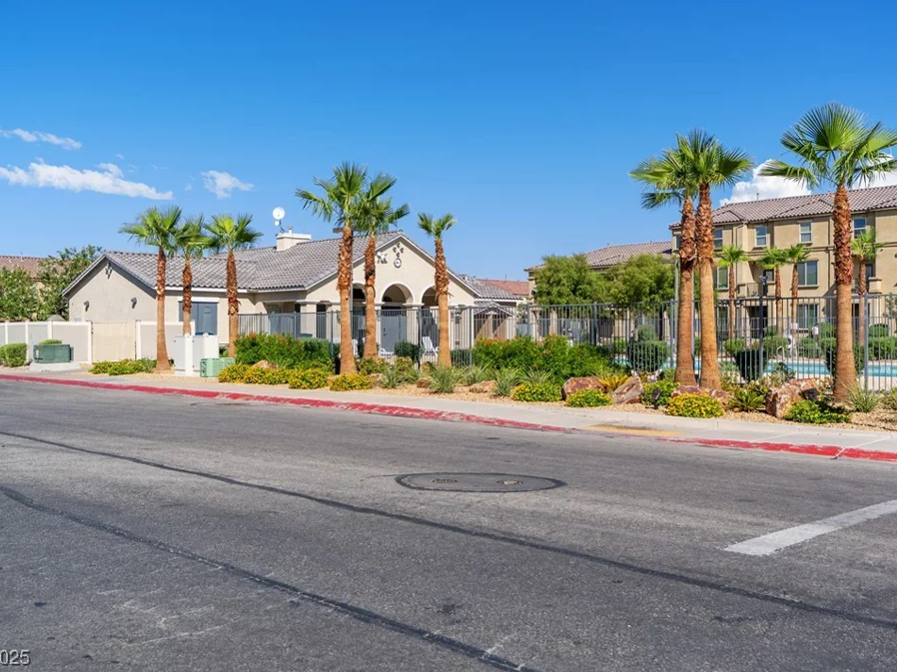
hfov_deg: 54.0
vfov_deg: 41.8
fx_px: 881
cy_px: 336
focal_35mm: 34
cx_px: 451
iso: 200
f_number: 6.3
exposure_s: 1/1000
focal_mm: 31
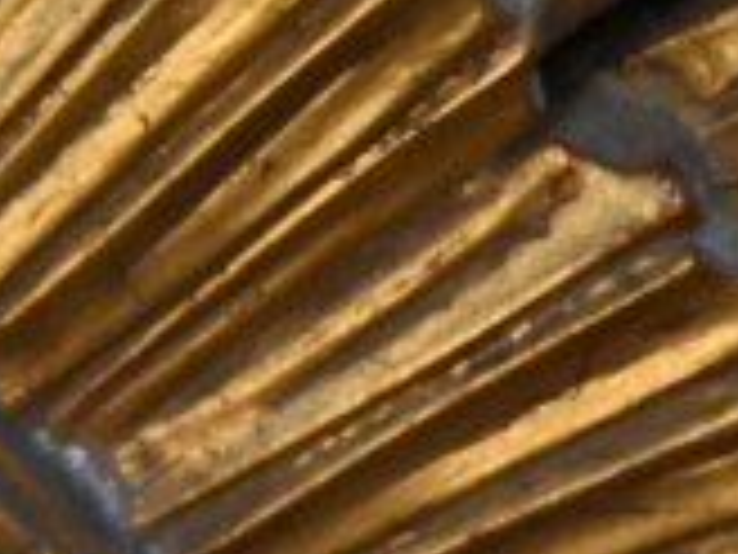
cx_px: -1512
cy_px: -23
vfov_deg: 3.7
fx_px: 8549
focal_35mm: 401
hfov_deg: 4.7
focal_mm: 38
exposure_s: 1/4000
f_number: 6.3
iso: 3600
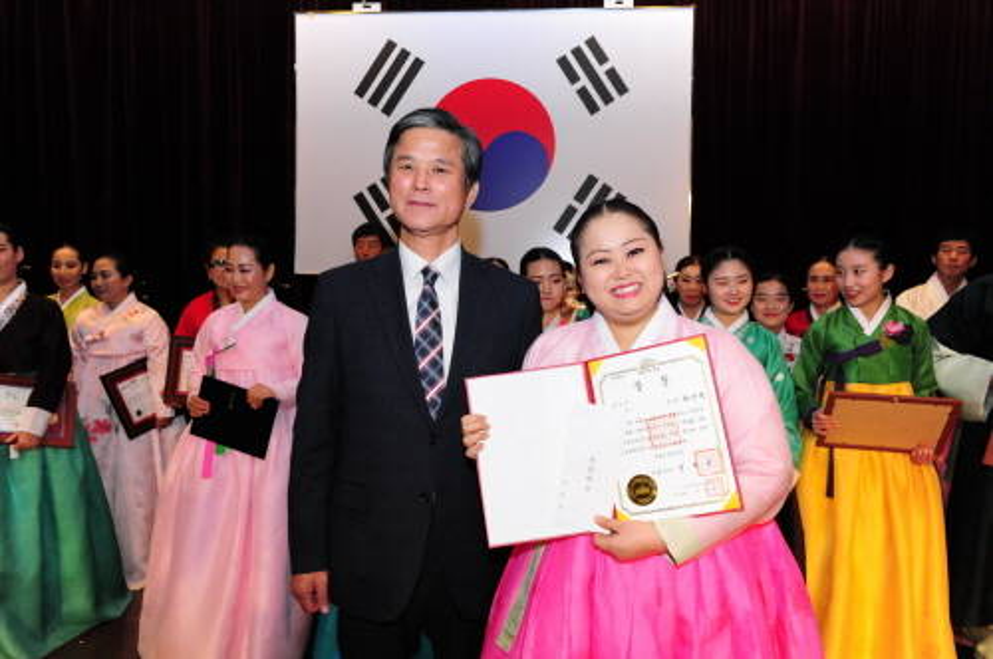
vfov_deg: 41.0
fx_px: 882
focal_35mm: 32
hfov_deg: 58.8
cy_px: 330
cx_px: 496
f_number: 10
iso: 1600
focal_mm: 32
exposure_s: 1/125
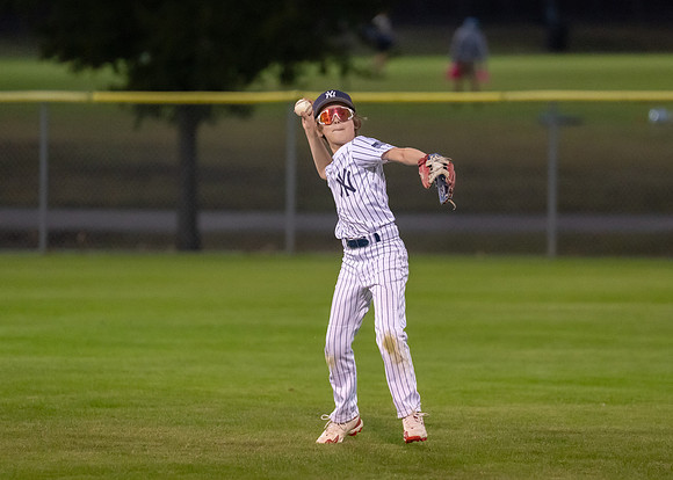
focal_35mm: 321
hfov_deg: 6.3
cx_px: 354
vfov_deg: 4.5
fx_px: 6139
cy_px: 217
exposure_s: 1/1000
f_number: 2.8
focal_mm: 200
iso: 4000
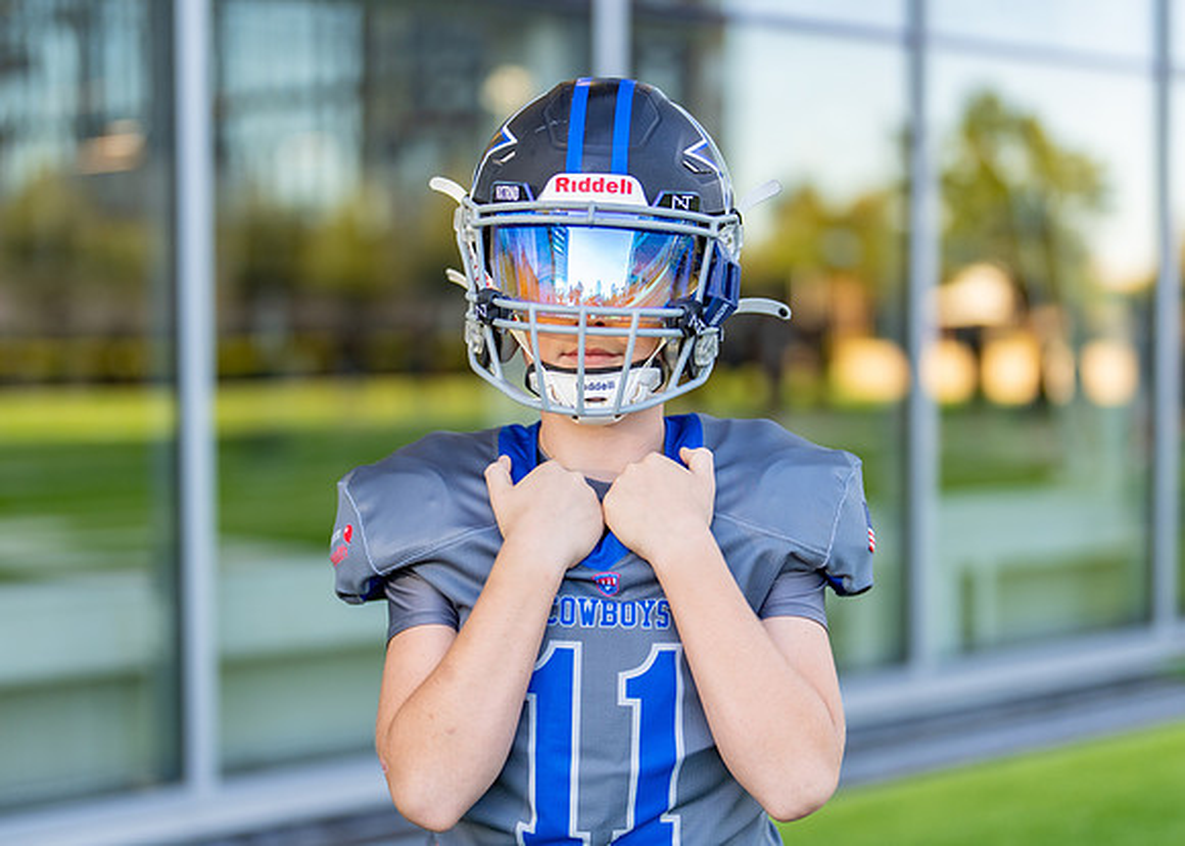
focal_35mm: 72
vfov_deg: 19.8
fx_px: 2418
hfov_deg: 27.5
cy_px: 464
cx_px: 610
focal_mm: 50
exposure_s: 1/640
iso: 100
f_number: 1.2
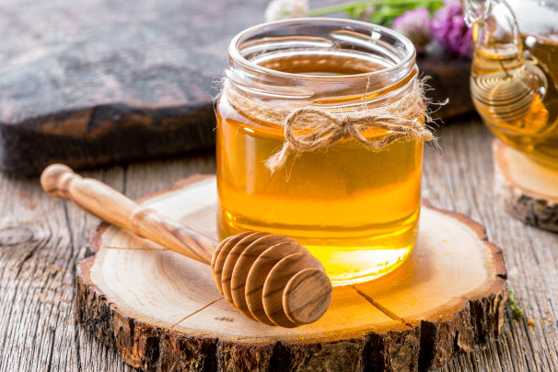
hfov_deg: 19.3
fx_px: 1643
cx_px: 280
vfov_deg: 12.9
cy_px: 186
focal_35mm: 106
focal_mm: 105
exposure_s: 1/125
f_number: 14
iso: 50
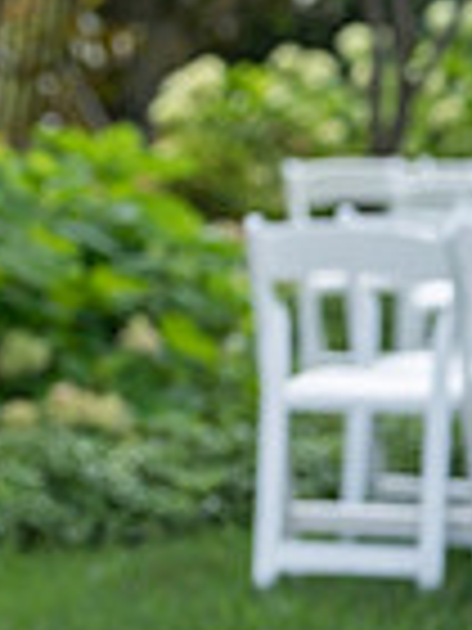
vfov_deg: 4.8
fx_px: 7527
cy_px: 164
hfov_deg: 3.5
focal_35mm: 414
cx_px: -814
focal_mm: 104
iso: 100
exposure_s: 1/200
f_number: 4
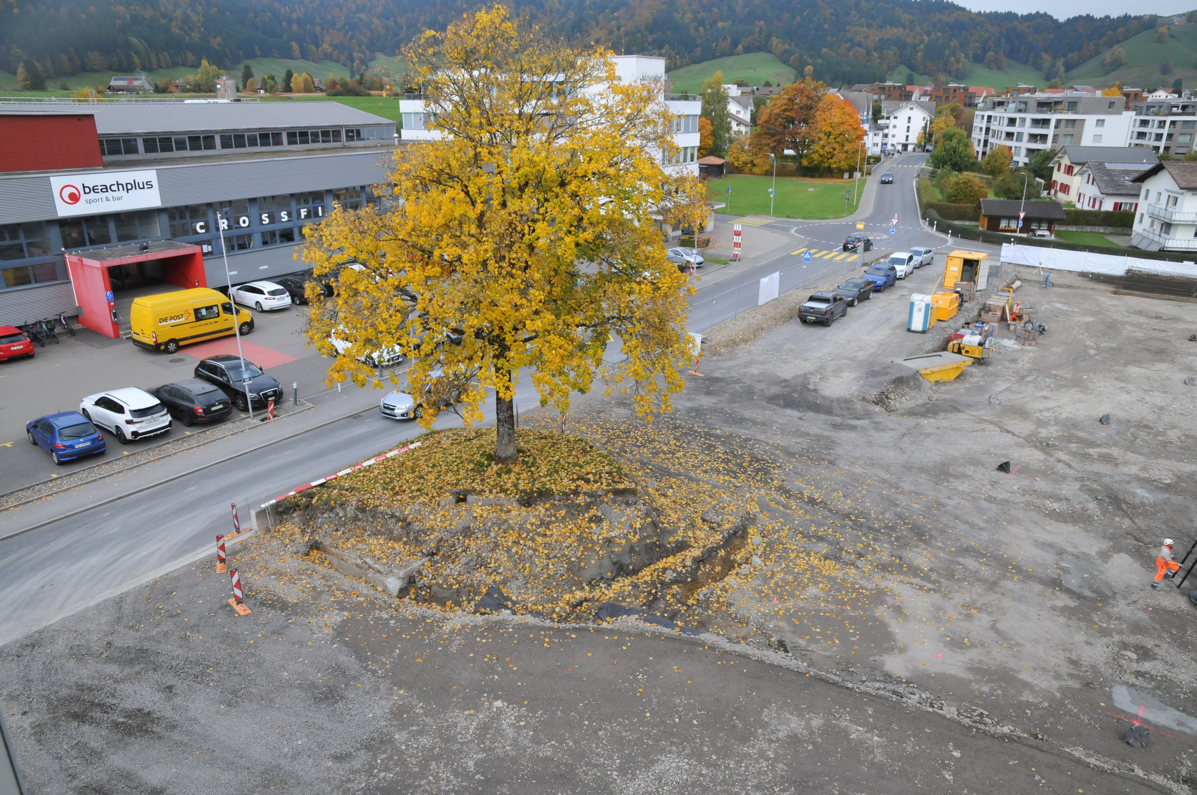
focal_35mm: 24
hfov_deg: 73.8
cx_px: 598
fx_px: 797
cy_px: 398
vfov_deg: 53.0
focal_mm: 16
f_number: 9
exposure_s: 1/320
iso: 800
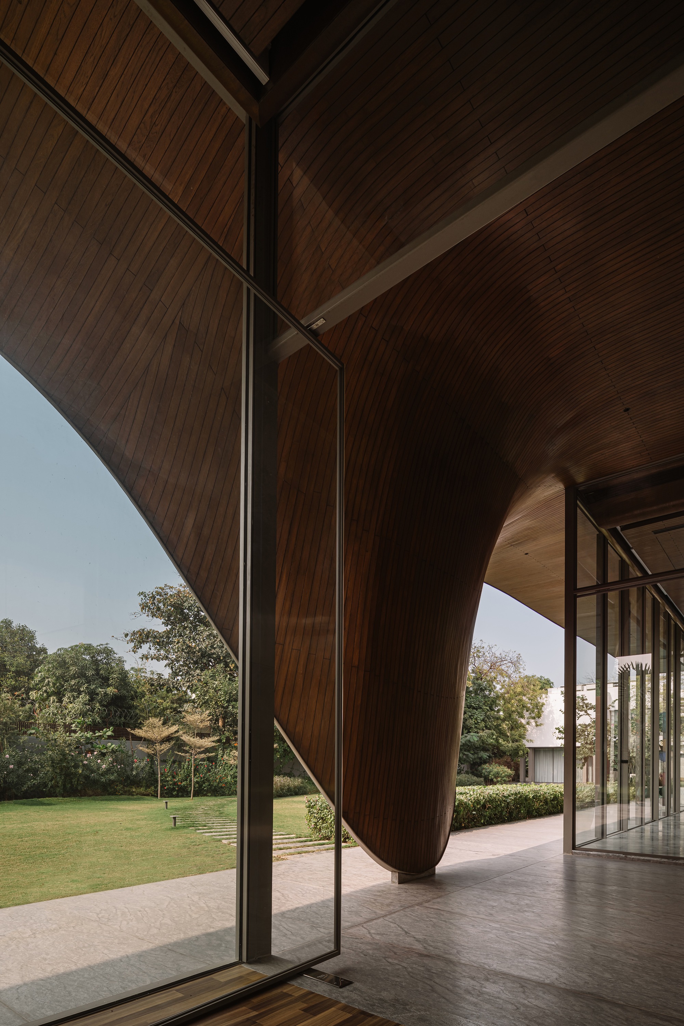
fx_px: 541
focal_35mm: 19
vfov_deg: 86.9
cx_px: 342
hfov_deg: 64.6
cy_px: 513
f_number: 10
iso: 100
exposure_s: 1/50
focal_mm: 19
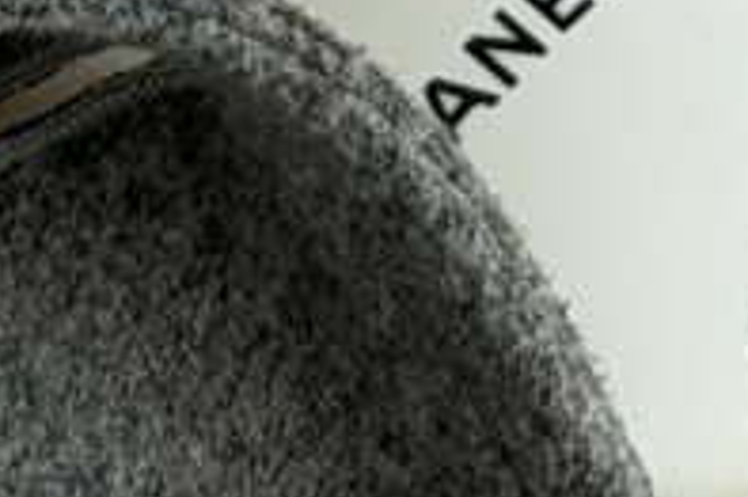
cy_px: -1749
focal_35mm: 507
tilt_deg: -52.9
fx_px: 10525
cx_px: 1010
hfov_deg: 4.1
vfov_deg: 2.6
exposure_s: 1/122
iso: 80
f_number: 1.78
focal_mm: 6.76
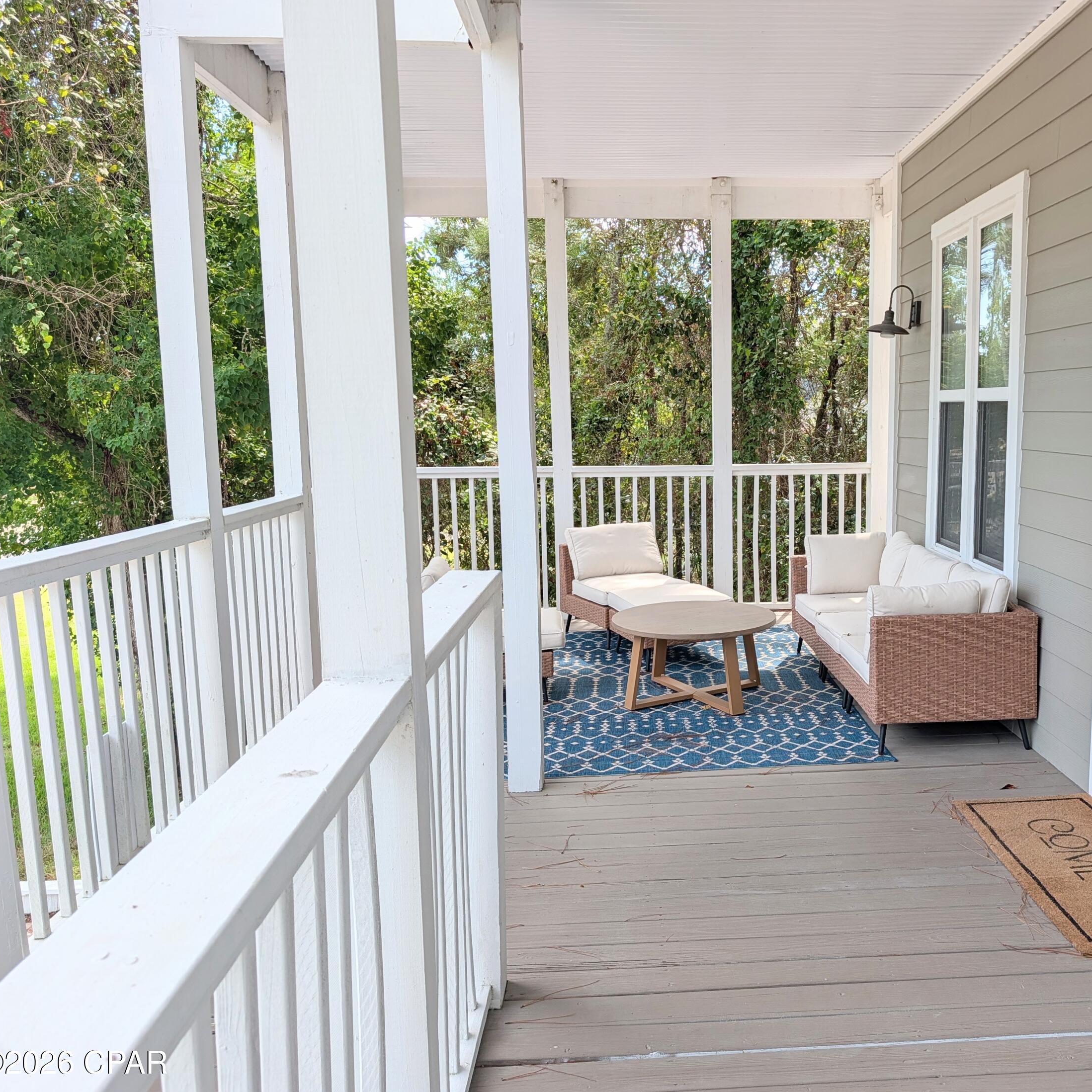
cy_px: 553
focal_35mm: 29
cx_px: 725
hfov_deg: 54.5
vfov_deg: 55.6
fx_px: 1035
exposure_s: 1/317
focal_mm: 6.9
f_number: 1.68
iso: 21
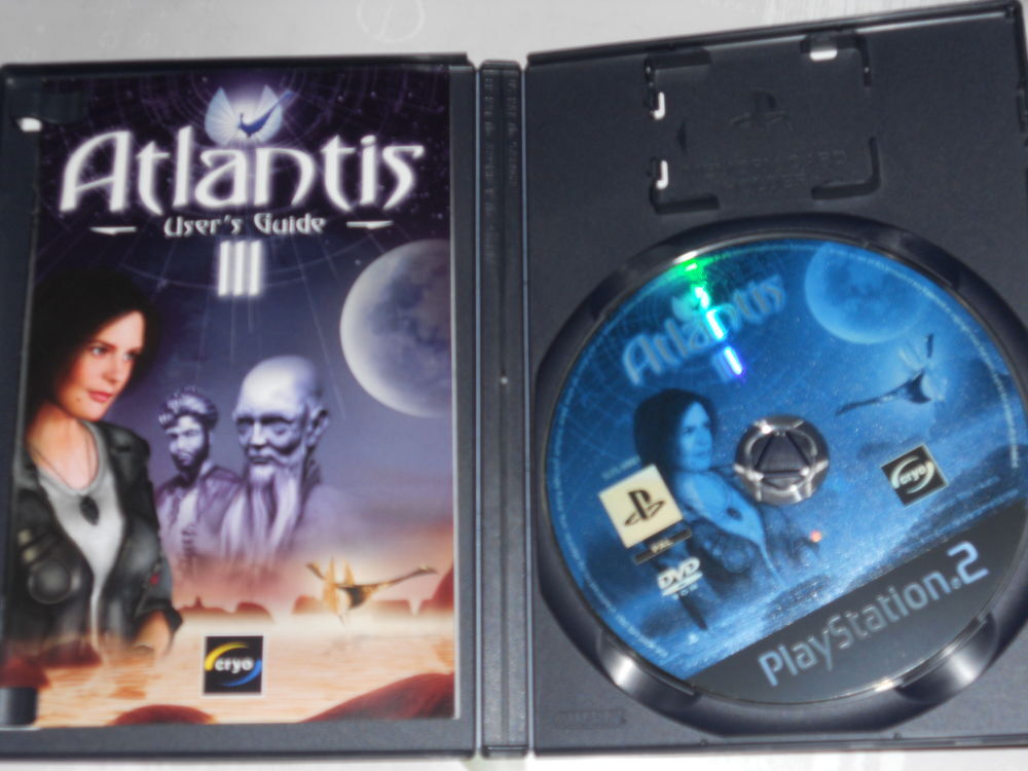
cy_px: 386
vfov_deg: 27.0
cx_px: 514
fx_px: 1604
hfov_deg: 35.5
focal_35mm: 54
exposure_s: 1/30
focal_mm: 9.8
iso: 80
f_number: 4.8
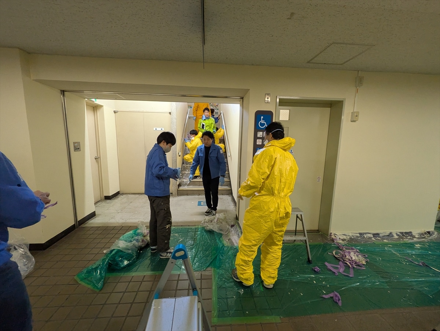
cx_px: 220
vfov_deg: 85.7
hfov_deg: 102.0
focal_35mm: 14
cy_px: 166
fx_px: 178
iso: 488
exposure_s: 1/100
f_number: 2.2
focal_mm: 1.83
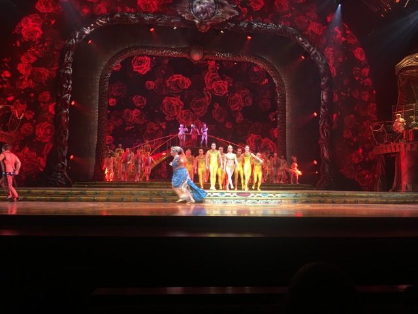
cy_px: 157
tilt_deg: +4.7
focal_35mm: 29
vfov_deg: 48.2
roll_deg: -0.6
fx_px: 350
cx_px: 209
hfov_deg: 61.7
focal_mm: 4.15
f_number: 2.2
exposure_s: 1/30
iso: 25
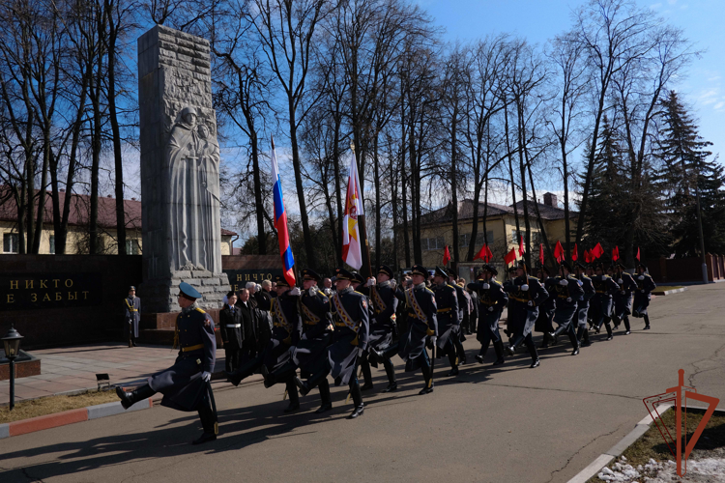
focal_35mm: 27
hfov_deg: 67.4
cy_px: 242
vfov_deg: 47.9
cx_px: 362
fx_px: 544
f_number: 7.1
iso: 400
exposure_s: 1/1000
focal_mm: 18
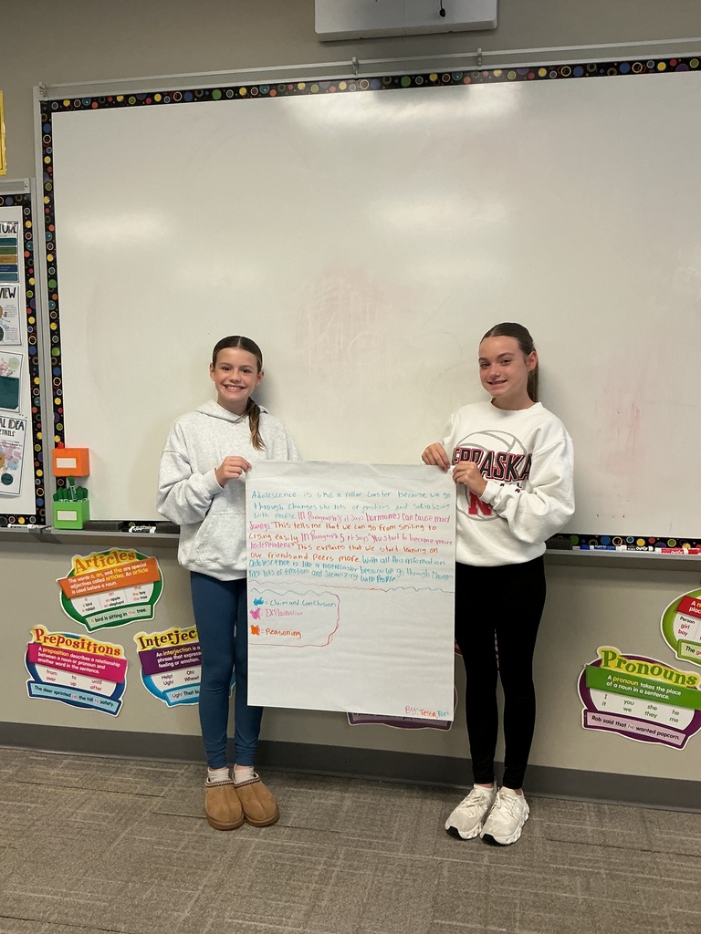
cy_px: 467
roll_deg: -0.5
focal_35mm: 29
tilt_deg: -6.4
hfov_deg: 48.2
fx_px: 783
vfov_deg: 61.7
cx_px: 350
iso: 80
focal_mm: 3
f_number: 1.8
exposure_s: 1/60
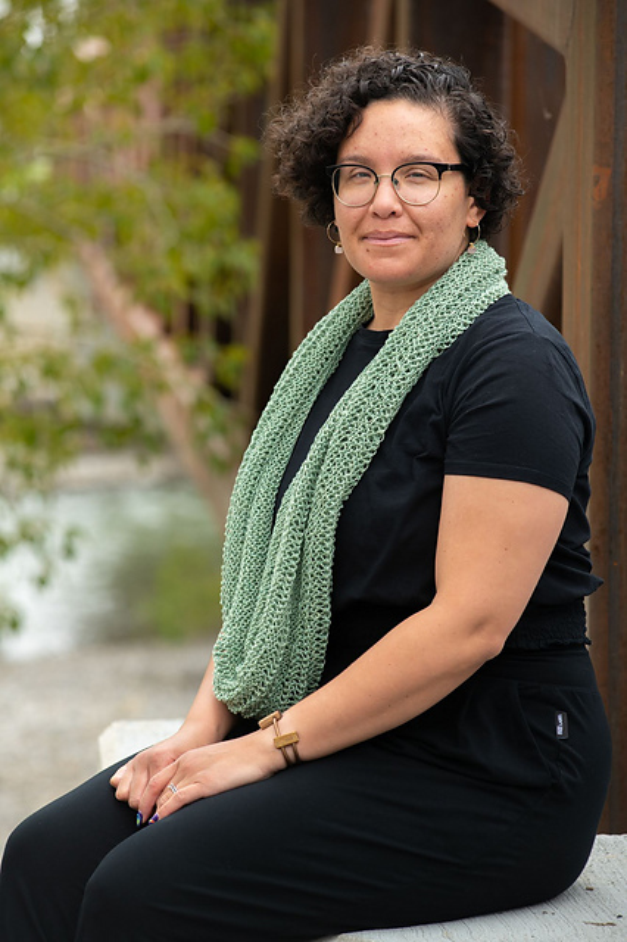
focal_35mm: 145
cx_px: 314
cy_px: 471
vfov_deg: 14.2
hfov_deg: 9.5
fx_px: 3792
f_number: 6.3
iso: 200
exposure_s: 1/320
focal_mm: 145
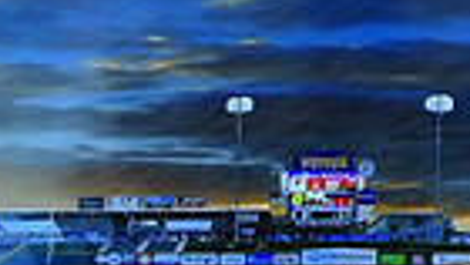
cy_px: 552
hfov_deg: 7.1
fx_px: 3792
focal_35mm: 304
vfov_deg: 4.0
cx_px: 74
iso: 400
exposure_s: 1/60
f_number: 3.2
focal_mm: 70
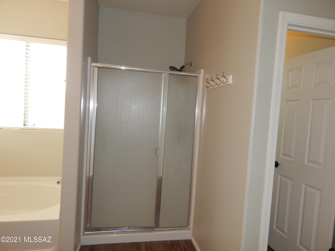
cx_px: 168
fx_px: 223
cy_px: 126
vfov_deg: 58.9
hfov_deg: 73.9
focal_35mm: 23
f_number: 3
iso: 125
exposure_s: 1/30
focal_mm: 4
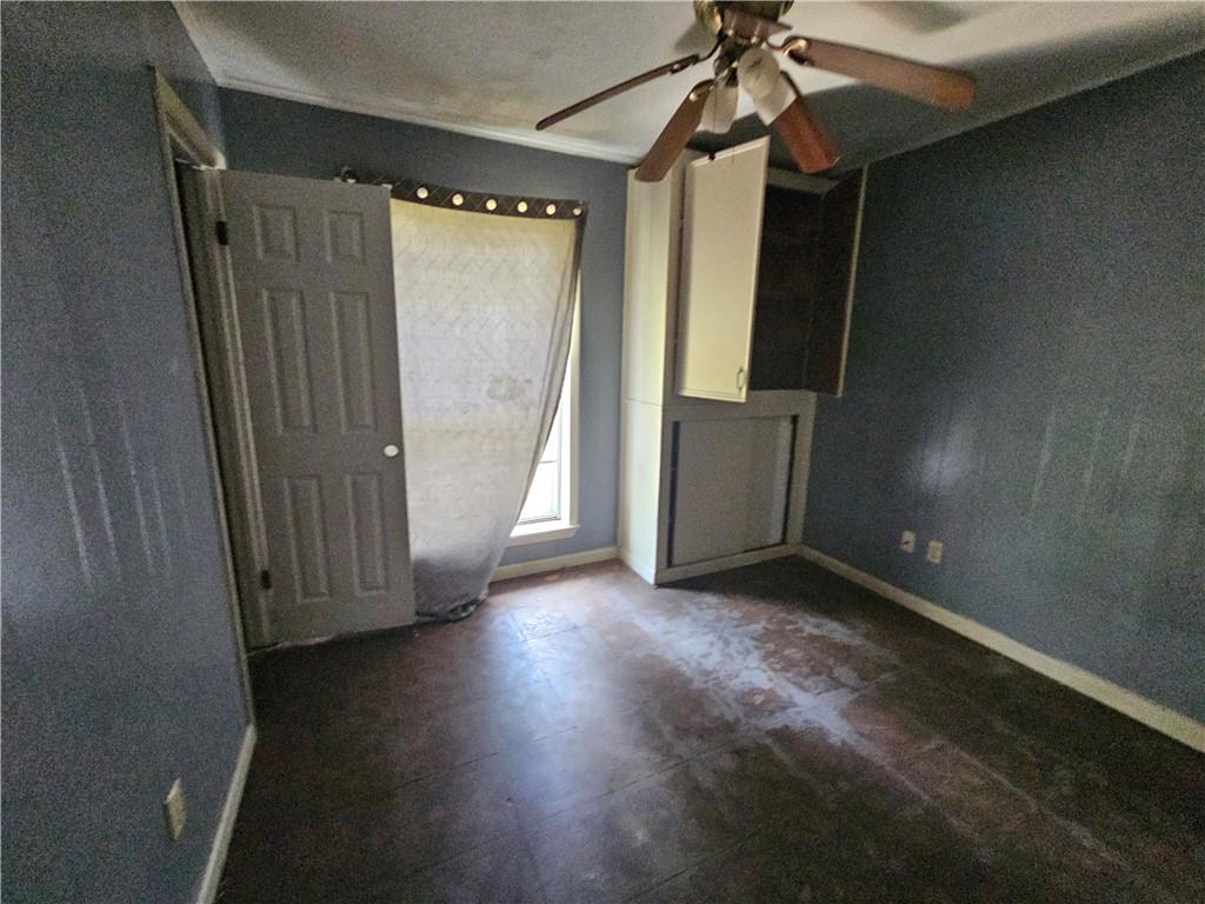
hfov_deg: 106.2
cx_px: 602
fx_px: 453
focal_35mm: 13
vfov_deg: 89.9
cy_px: 452
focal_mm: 2.2
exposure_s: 1/30
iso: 640
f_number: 2.2
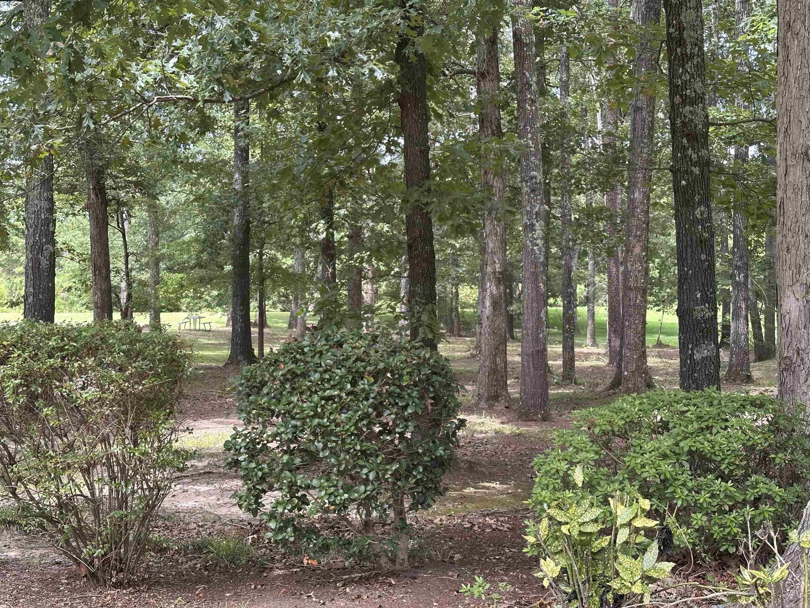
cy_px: 304
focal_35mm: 48
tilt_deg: -2.2
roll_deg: -0.3
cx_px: 405
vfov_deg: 30.3
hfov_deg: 39.7
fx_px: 1123
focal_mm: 6.86
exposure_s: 1/198
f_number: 1.78
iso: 50
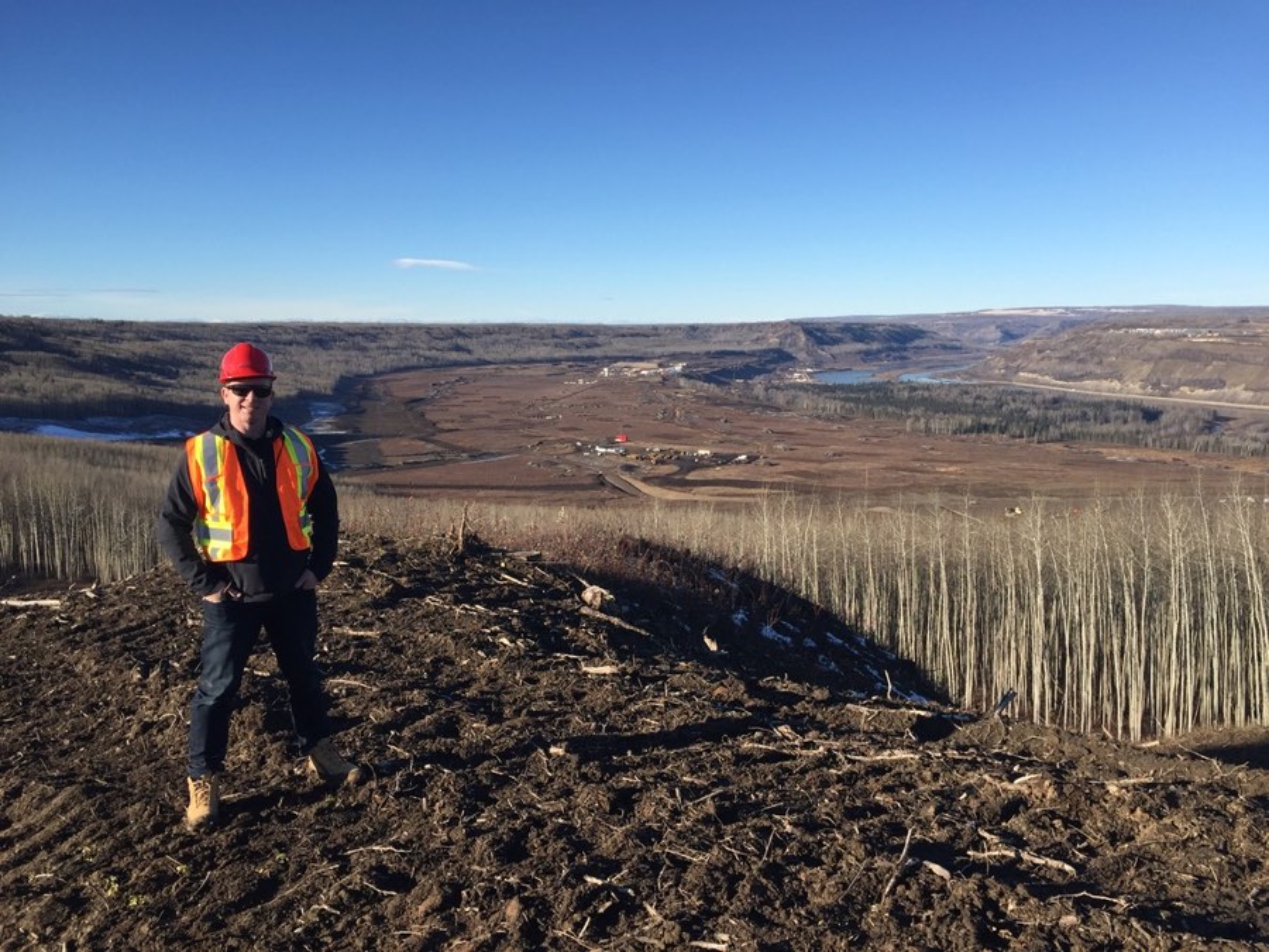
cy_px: 476
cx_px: 634
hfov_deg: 61.7
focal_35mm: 29
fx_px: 1063
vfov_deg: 48.2
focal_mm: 4.15
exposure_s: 1/1647
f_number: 2.2
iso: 32
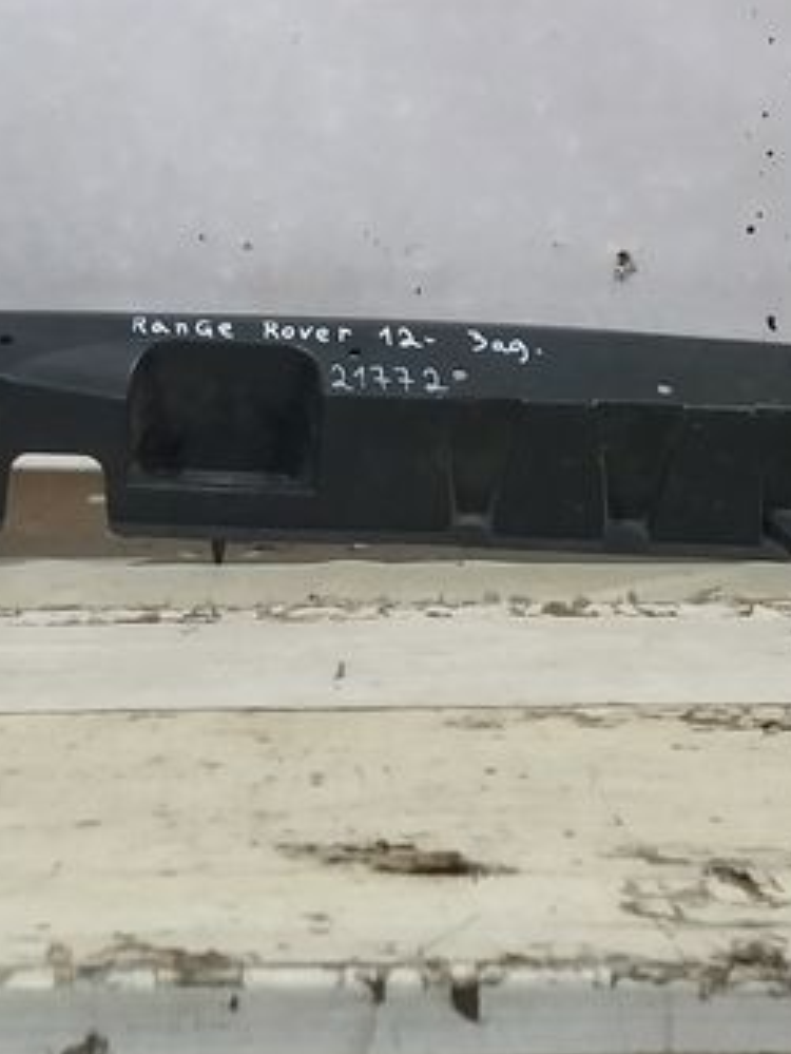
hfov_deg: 17.5
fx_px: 2558
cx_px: 240
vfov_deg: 23.3
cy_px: 497
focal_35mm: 84
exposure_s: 1/20
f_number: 1.9
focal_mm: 3.7
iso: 160
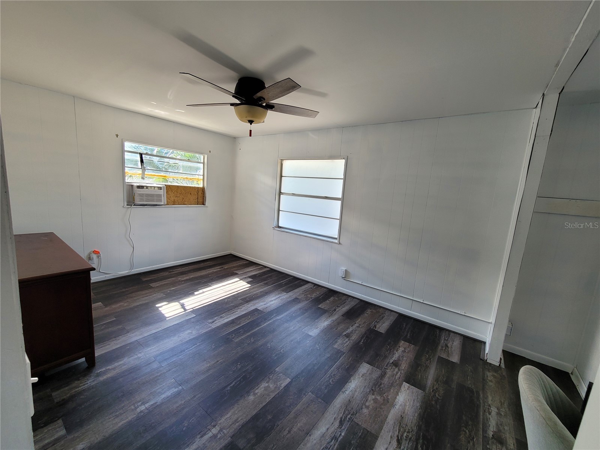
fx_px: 225
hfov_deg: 106.2
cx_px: 300
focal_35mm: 13
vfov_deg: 89.9
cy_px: 225
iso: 80
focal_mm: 2.2
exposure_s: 1/120
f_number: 2.2
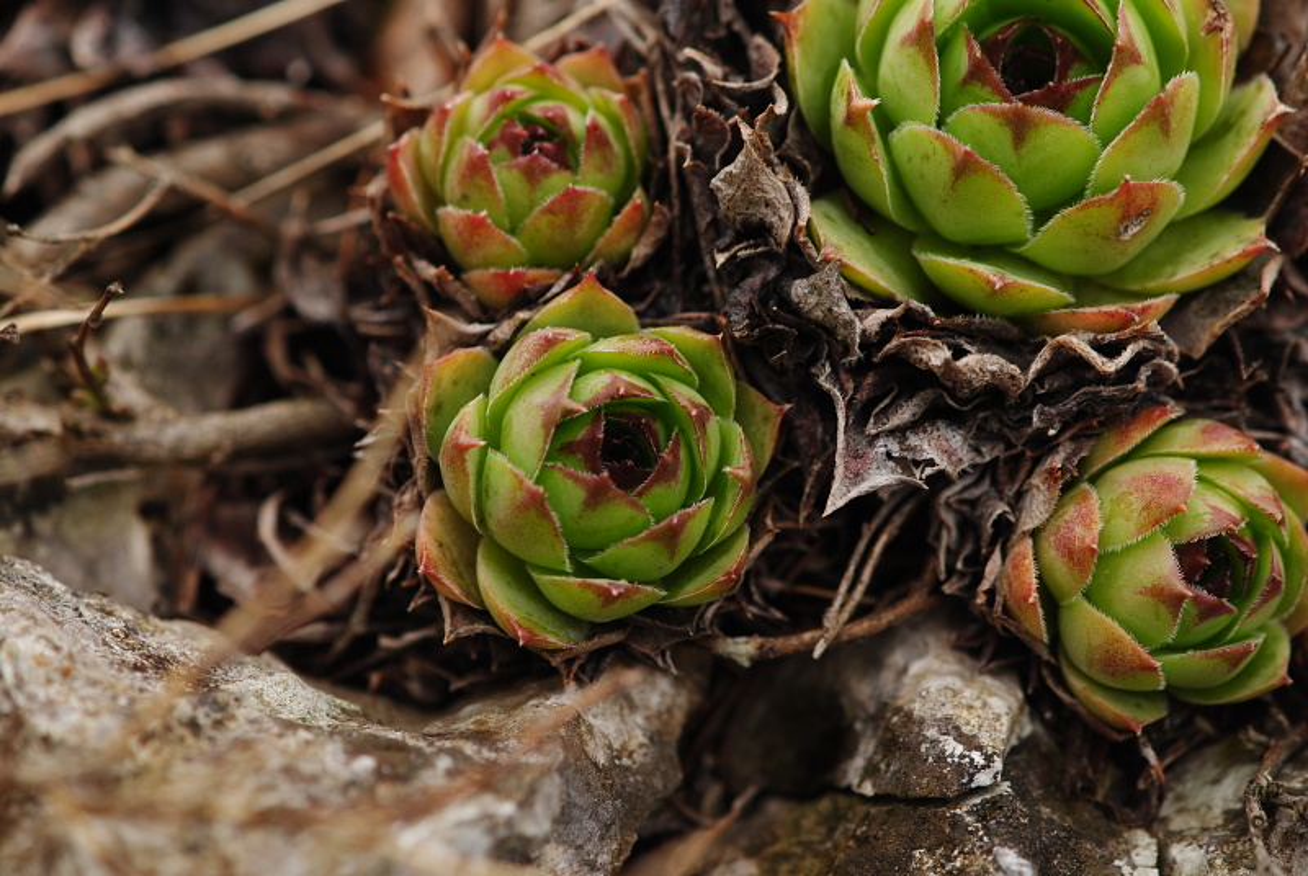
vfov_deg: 10.8
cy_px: 438
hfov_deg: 16.0
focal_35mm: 128
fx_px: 4639
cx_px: 654
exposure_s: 1/160
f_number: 5.6
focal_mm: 85
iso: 100
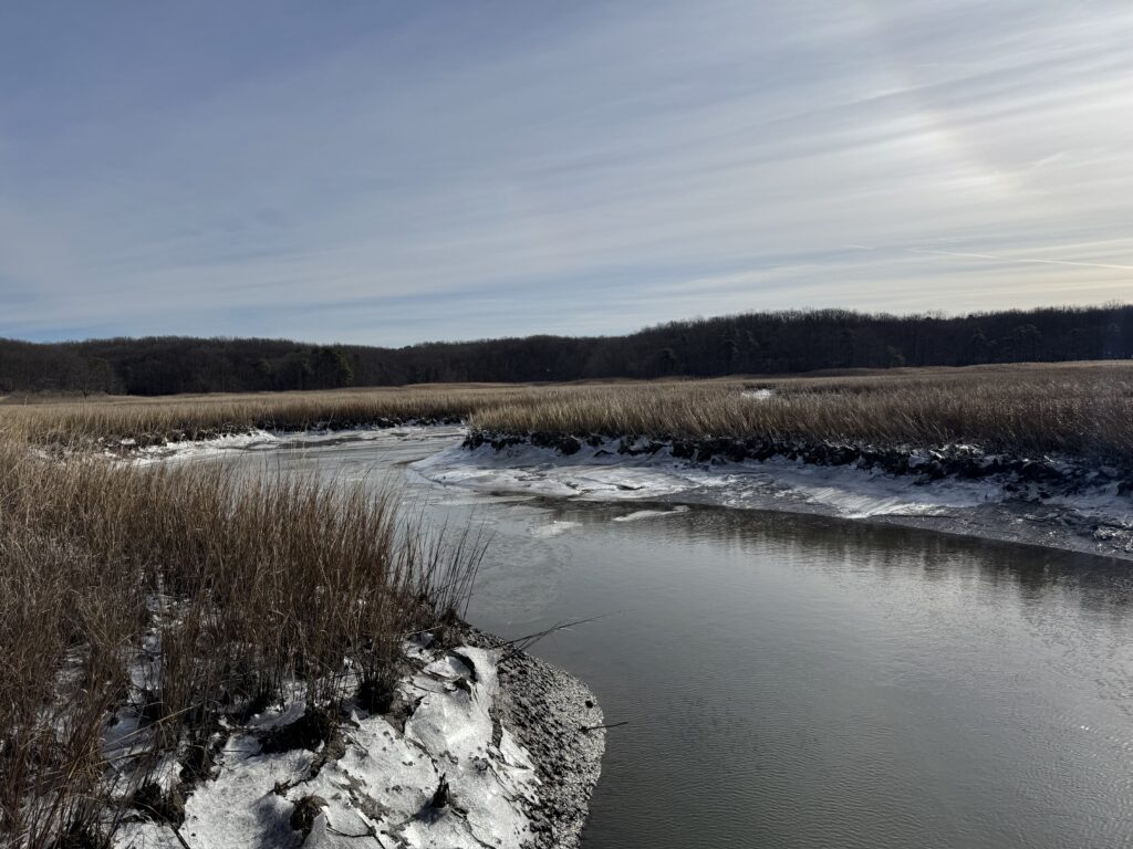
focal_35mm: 24
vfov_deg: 56.8
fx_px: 786
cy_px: 424
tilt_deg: -3.2
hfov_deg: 71.6
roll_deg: +1.7
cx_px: 566
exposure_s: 1/10417
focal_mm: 6.76
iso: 80
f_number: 1.78
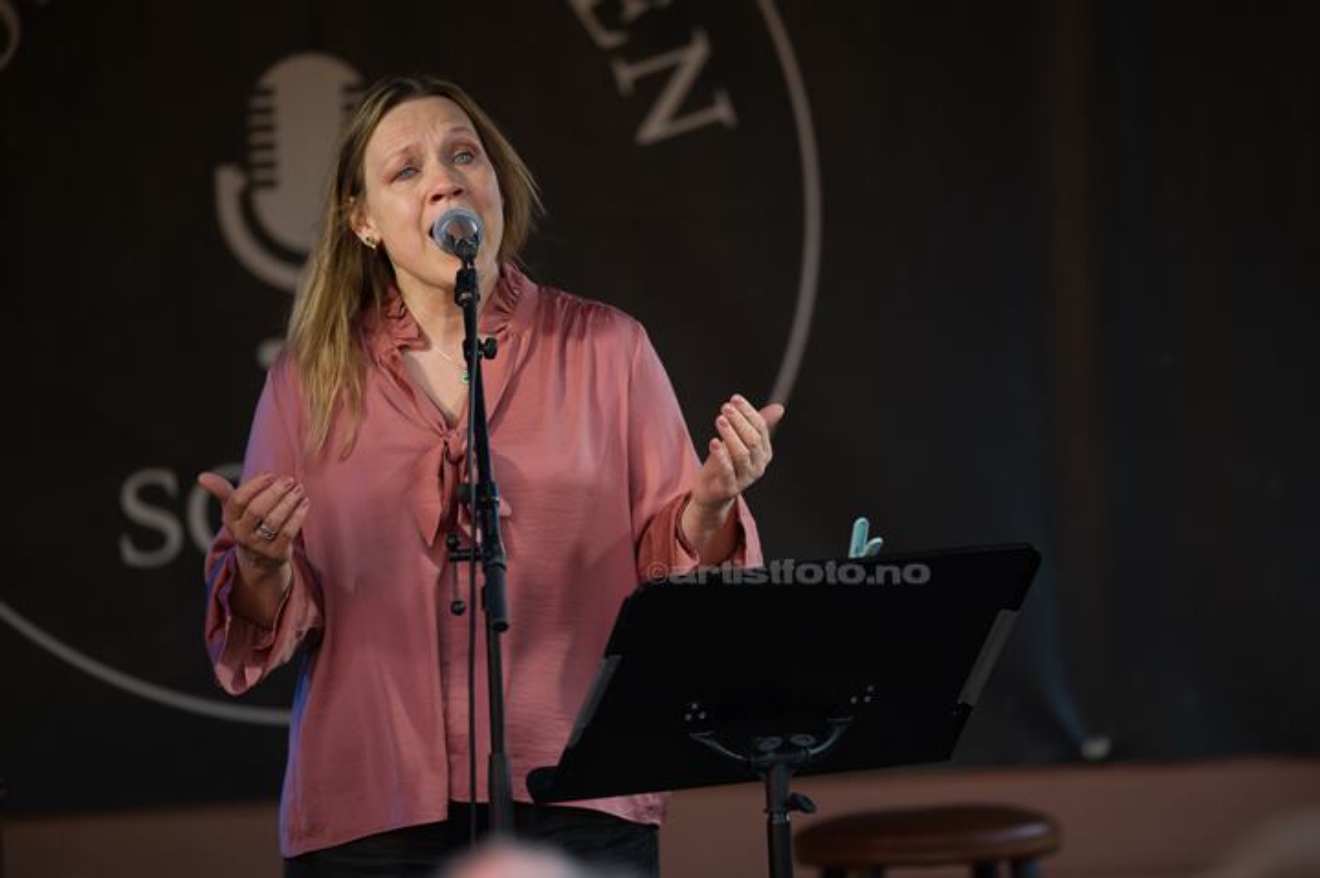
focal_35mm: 300
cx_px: 660
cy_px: 439
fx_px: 10992
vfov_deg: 4.6
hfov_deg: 6.9
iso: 640
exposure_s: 1/1000
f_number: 2.8
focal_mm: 300
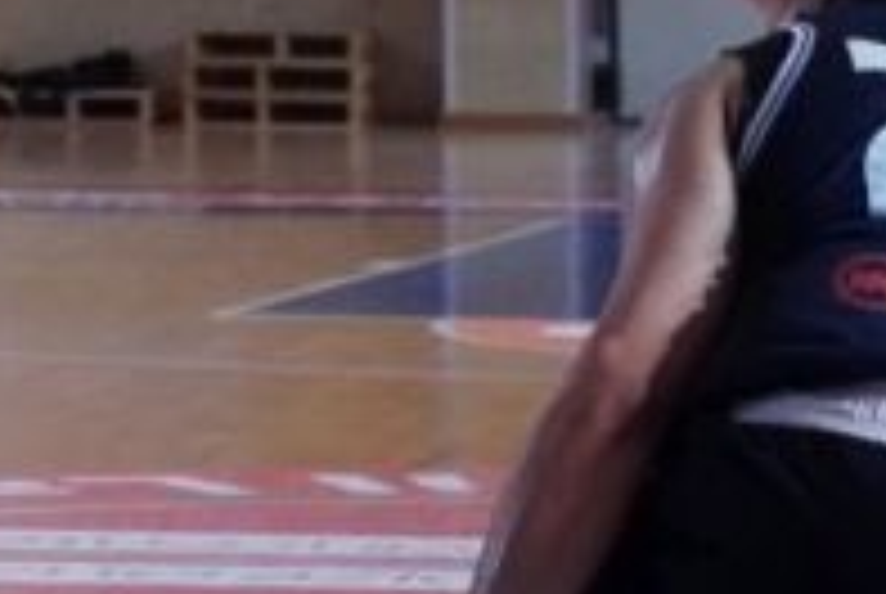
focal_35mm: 371
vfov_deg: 3.7
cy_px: -140
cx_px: -481
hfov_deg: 5.5
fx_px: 9145
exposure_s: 1/800
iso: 5000
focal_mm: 61
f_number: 5
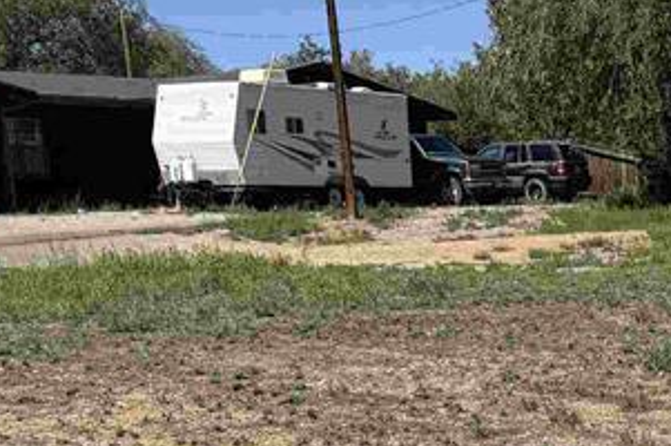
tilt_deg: -20.3
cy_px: 729
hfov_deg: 22.5
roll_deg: -1.7
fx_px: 1583
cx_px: 756
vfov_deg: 14.6
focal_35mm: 85
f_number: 1.78
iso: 80
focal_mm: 6.76
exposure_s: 1/5714
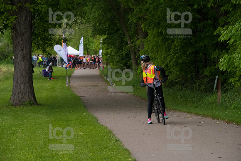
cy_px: 80
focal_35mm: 155
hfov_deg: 13.2
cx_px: 120
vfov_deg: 8.9
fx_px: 1038
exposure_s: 1/1600
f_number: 7.1
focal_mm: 155
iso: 4000
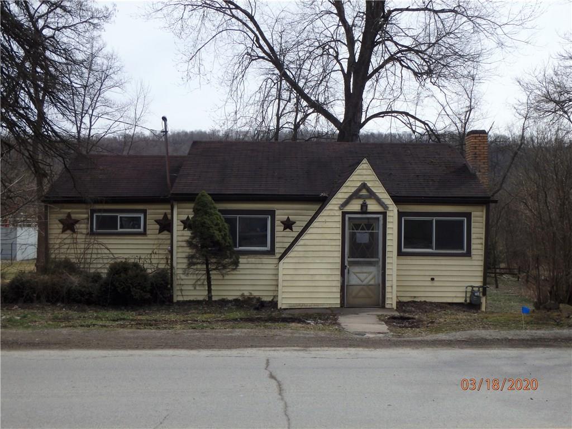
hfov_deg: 51.4
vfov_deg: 39.7
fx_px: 595
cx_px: 286
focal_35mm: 36
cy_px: 214
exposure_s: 1/160
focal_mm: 6.4
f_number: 13
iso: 200
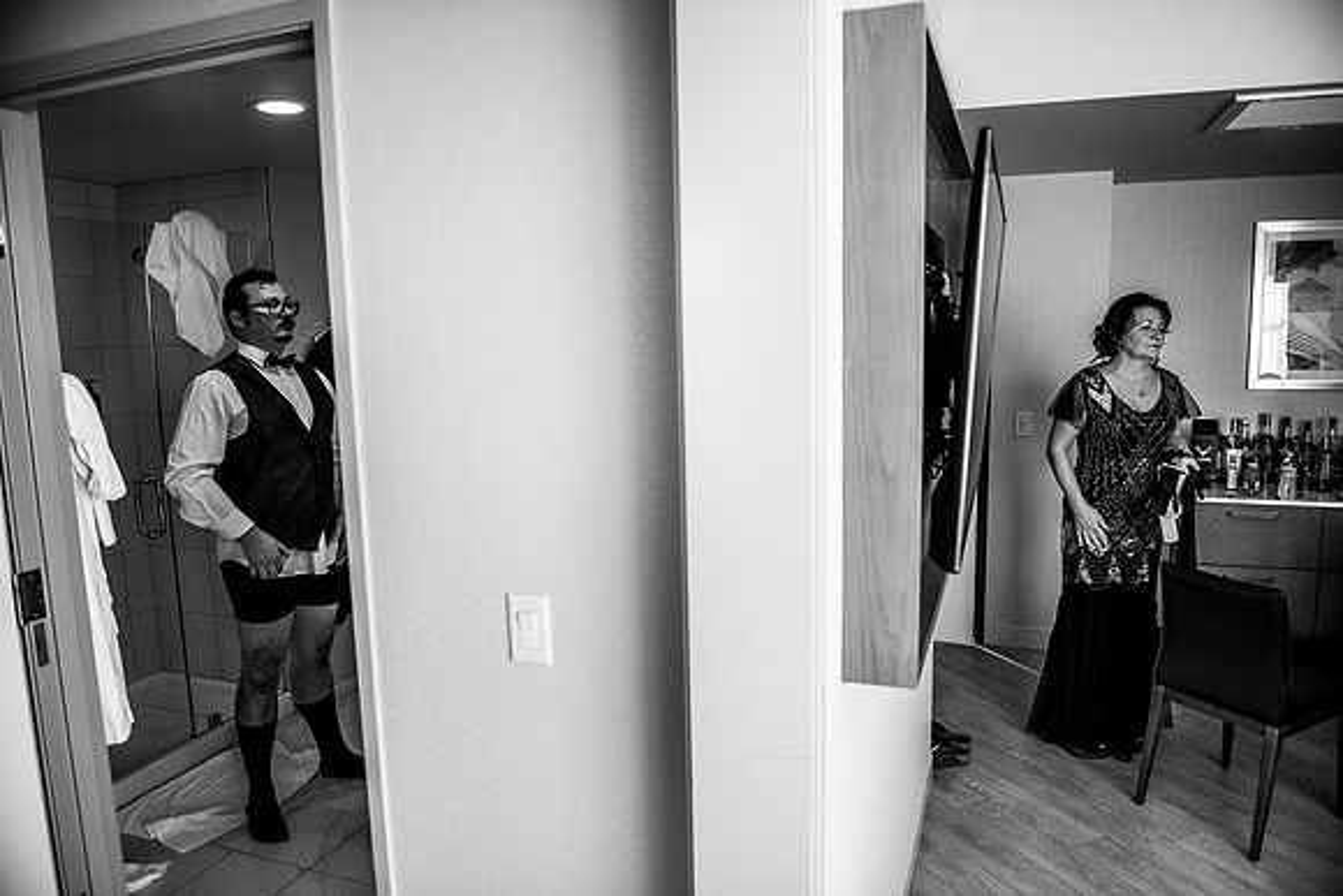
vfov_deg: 53.2
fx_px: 896
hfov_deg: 73.7
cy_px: 448
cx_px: 672
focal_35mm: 24
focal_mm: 24
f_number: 2.8
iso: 1250
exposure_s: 1/640
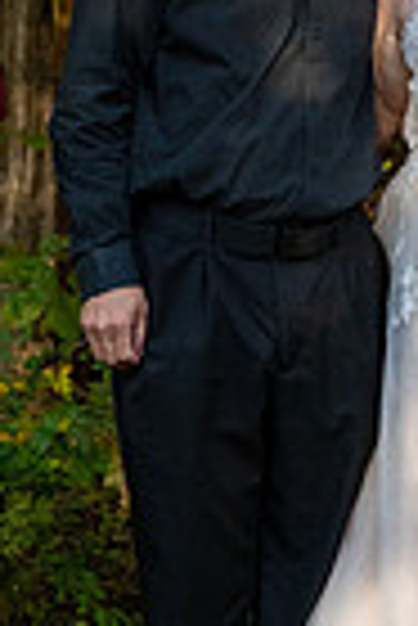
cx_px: 573
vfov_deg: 9.8
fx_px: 3648
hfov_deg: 6.5
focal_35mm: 210
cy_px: 342
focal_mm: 65
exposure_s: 1/4000
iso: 6400
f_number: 4
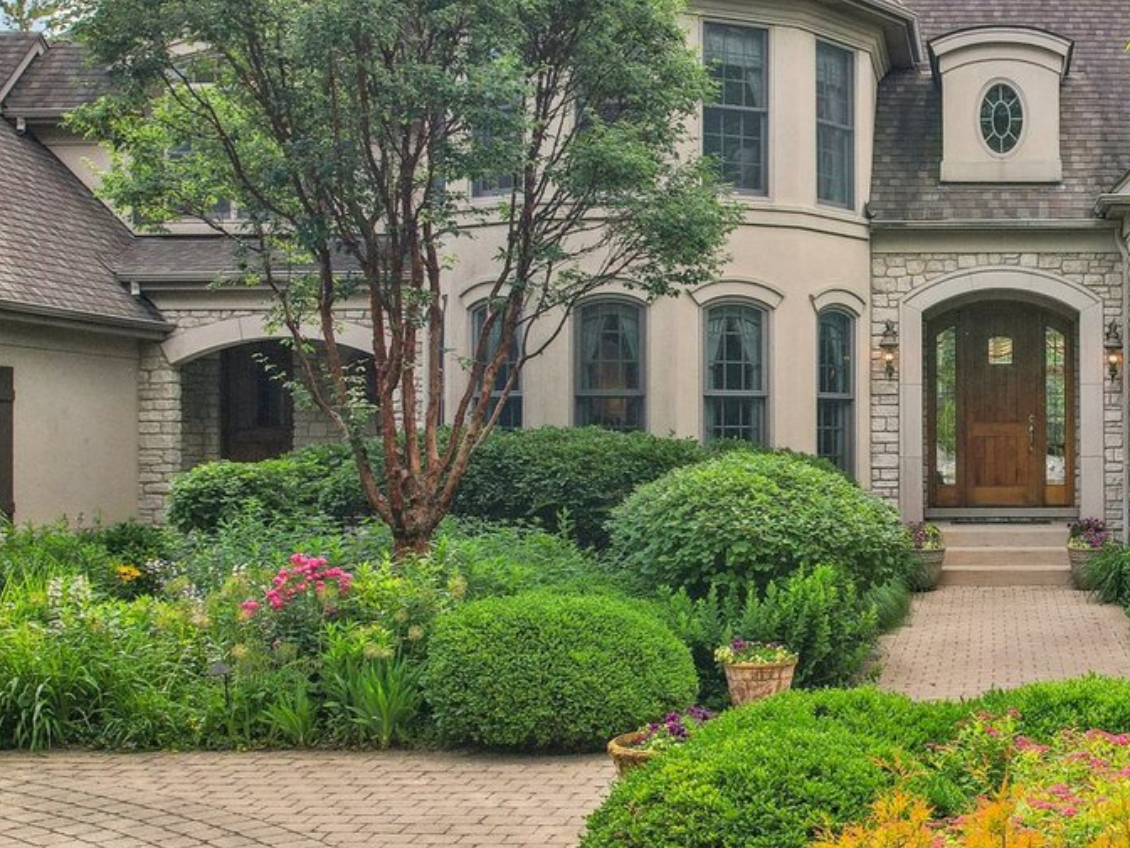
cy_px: 416
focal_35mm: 51
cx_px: 1043
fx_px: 1665
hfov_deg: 35.1
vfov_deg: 28.6
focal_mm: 8.4
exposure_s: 1/120
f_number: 2.8
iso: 100
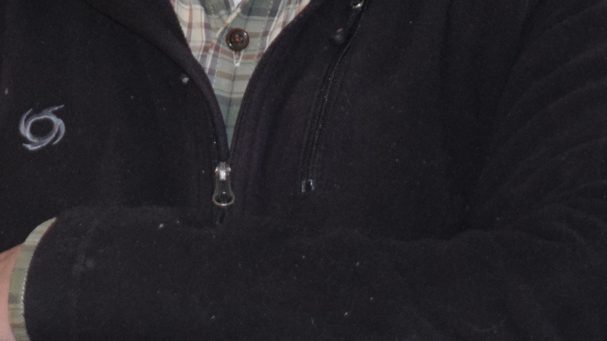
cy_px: -352
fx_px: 3701
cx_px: 65
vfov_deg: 5.2
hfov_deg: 9.3
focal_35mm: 230
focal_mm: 40
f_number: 4.8
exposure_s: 1/60
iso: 1800
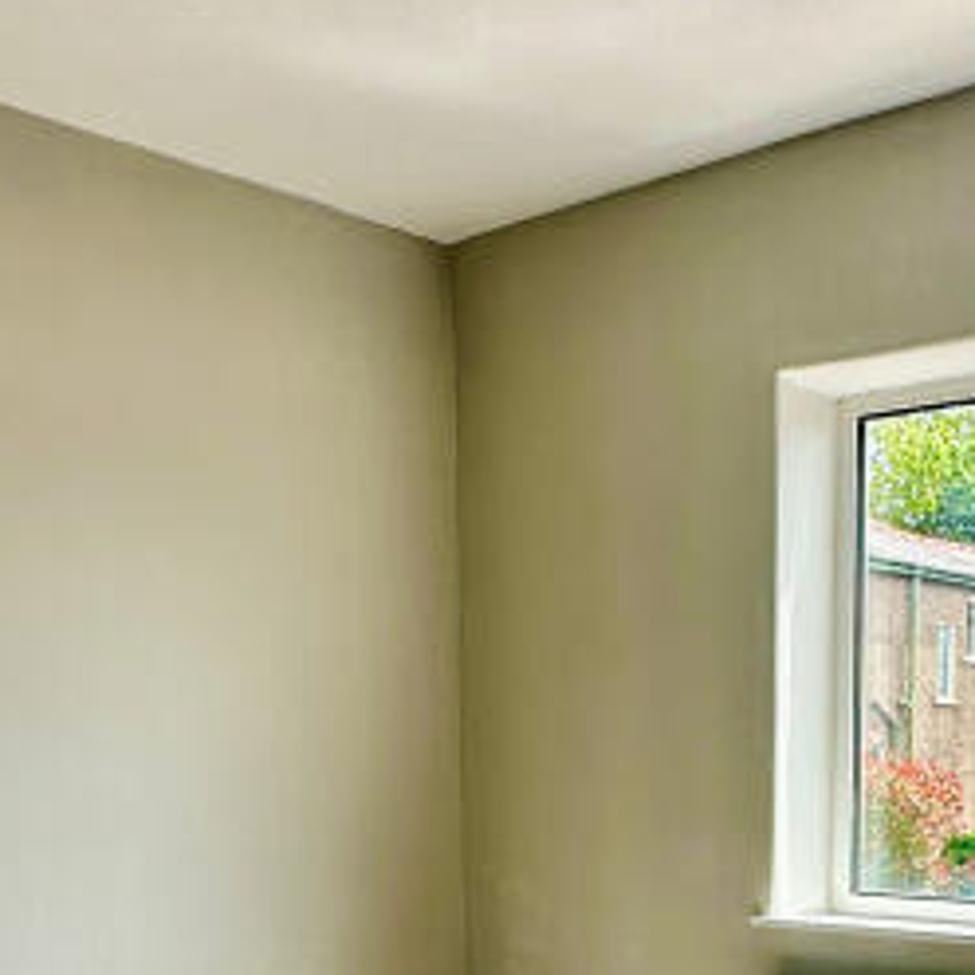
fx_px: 1625
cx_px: 712
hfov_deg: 32.9
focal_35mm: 51
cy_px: 991
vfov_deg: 30.8
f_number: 2.2
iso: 40
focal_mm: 2.22
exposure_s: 1/194
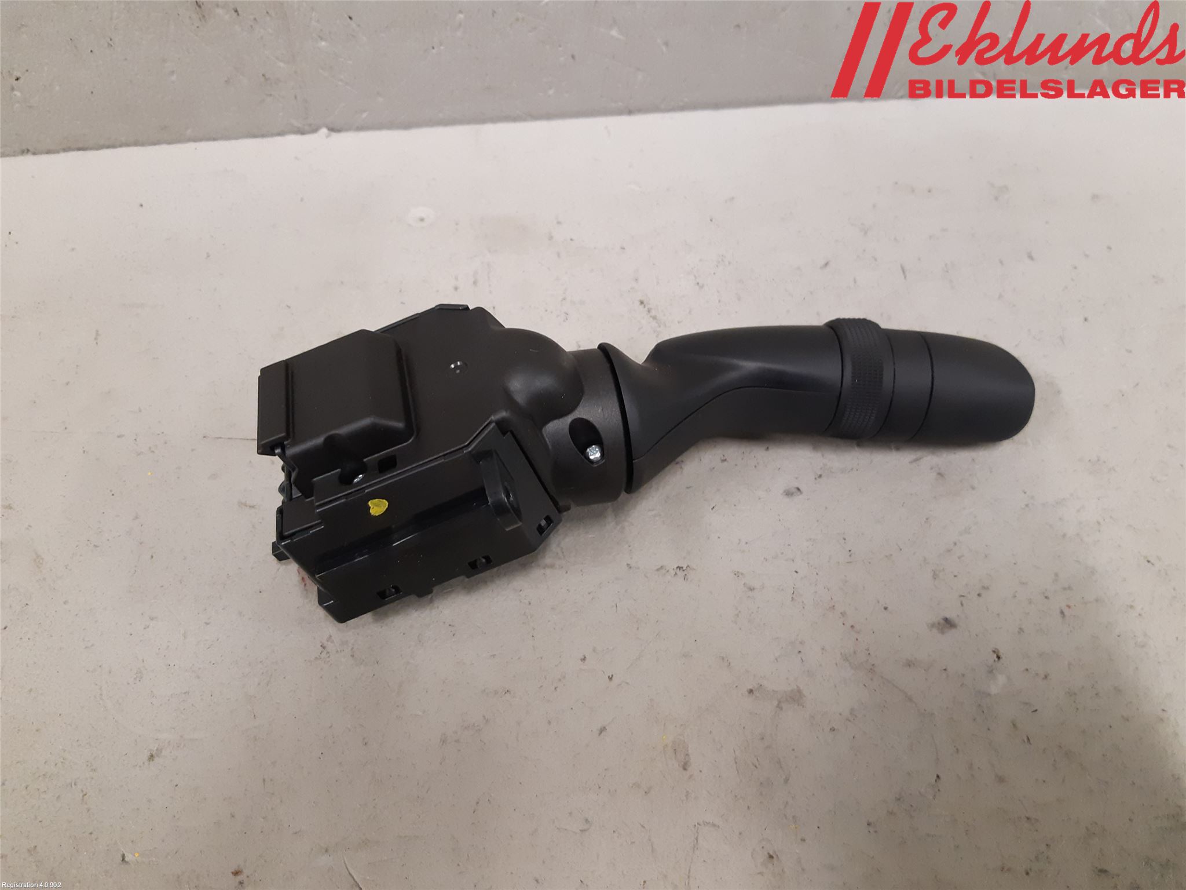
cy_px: 445
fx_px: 891
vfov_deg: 53.1
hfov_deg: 67.3
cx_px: 593
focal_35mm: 26
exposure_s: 1/50
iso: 250
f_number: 1.7
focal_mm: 3.93
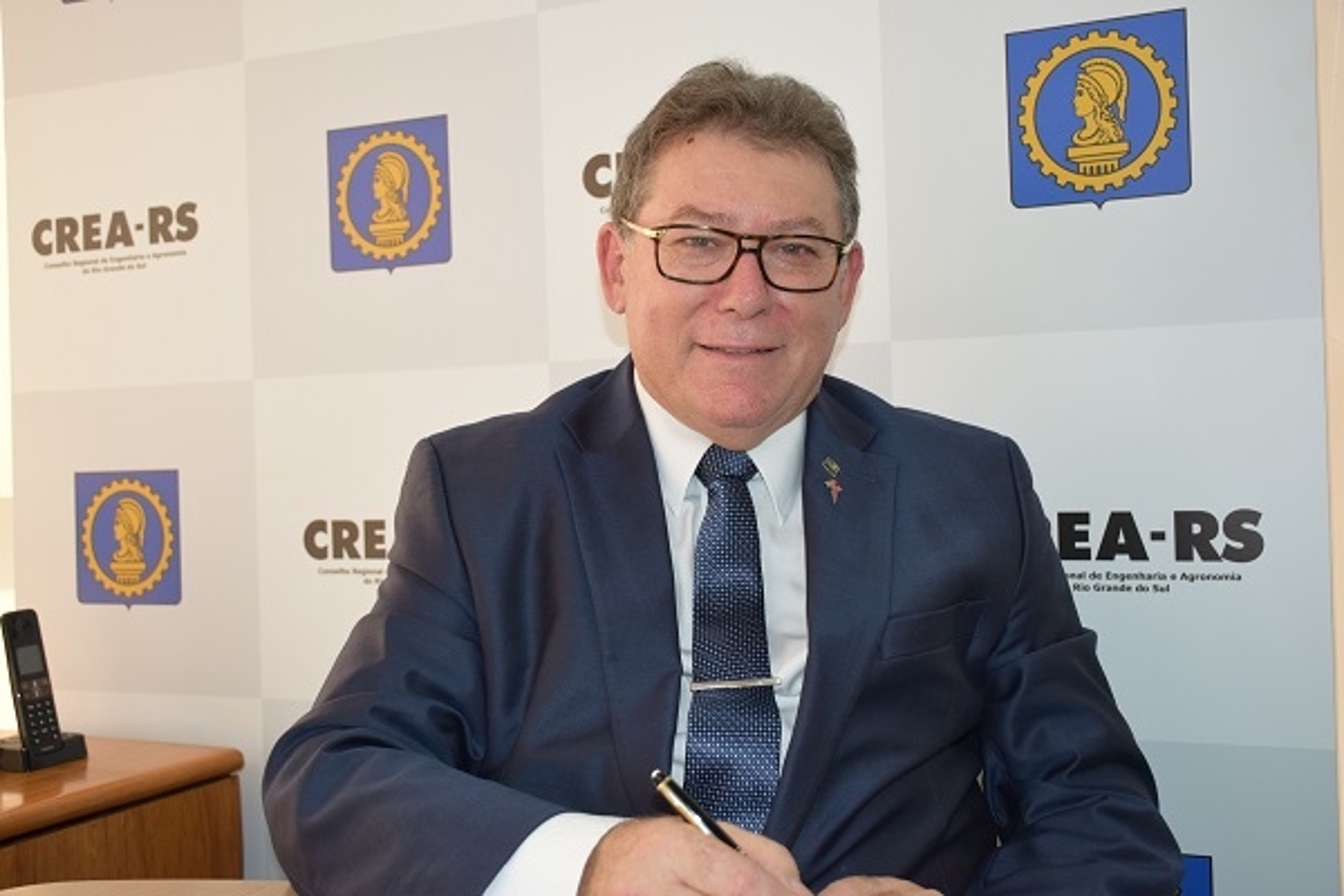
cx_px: 672
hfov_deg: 43.6
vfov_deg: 29.9
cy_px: 448
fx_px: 1680
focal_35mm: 45
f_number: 5.6
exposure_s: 1/125
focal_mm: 30
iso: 800
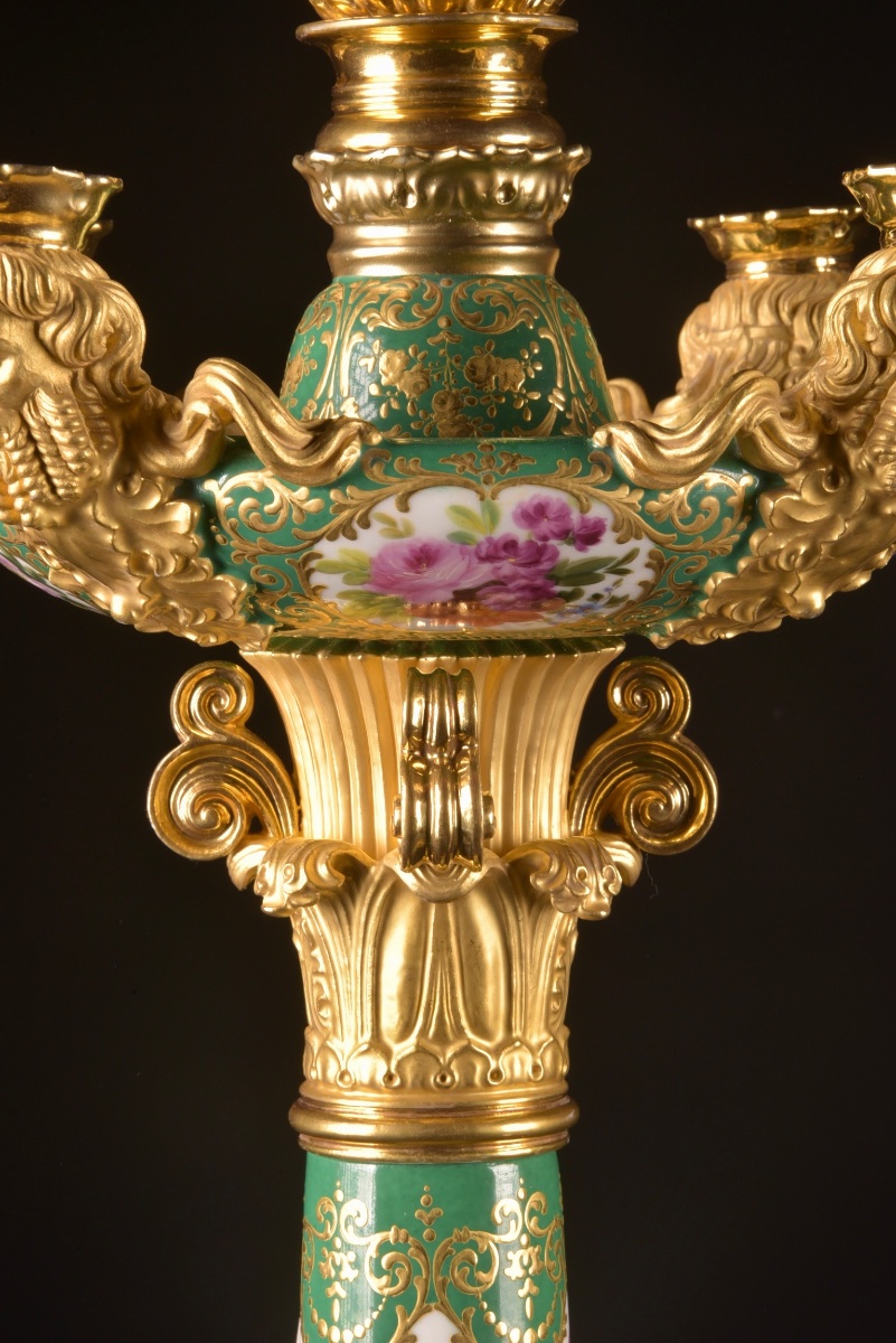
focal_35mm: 160
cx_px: 448
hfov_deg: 8.6
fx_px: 5968
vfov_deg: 12.8
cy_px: 672
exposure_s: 1/125
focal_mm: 160
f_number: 22
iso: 400
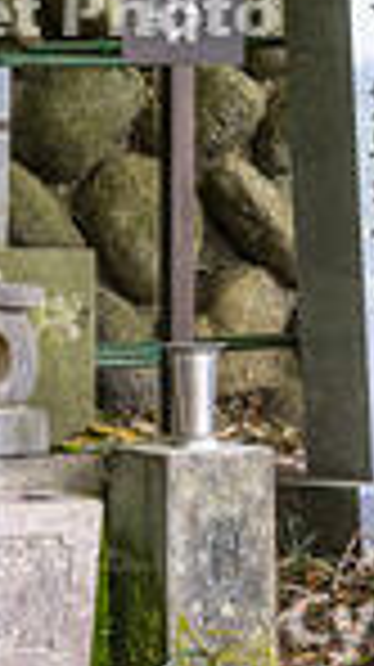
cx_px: 81
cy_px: 0
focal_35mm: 161
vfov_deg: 13.2
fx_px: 2845
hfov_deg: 7.5
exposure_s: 1.6
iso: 64
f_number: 9
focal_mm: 38
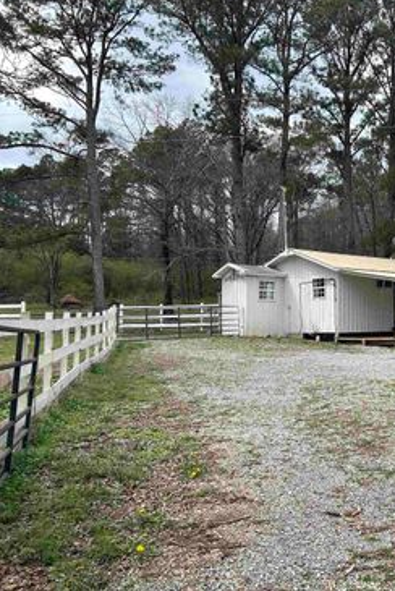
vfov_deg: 51.8
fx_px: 608
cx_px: 403
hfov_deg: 32.8
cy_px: 289
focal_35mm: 37
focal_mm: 5.7
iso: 50
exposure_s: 1/1934
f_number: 1.5
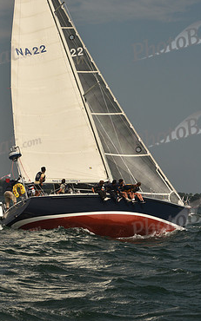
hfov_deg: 11.7
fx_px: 982
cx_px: 87
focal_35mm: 112
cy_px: 96
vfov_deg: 18.5
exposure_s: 1/640
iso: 250
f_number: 9
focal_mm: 70
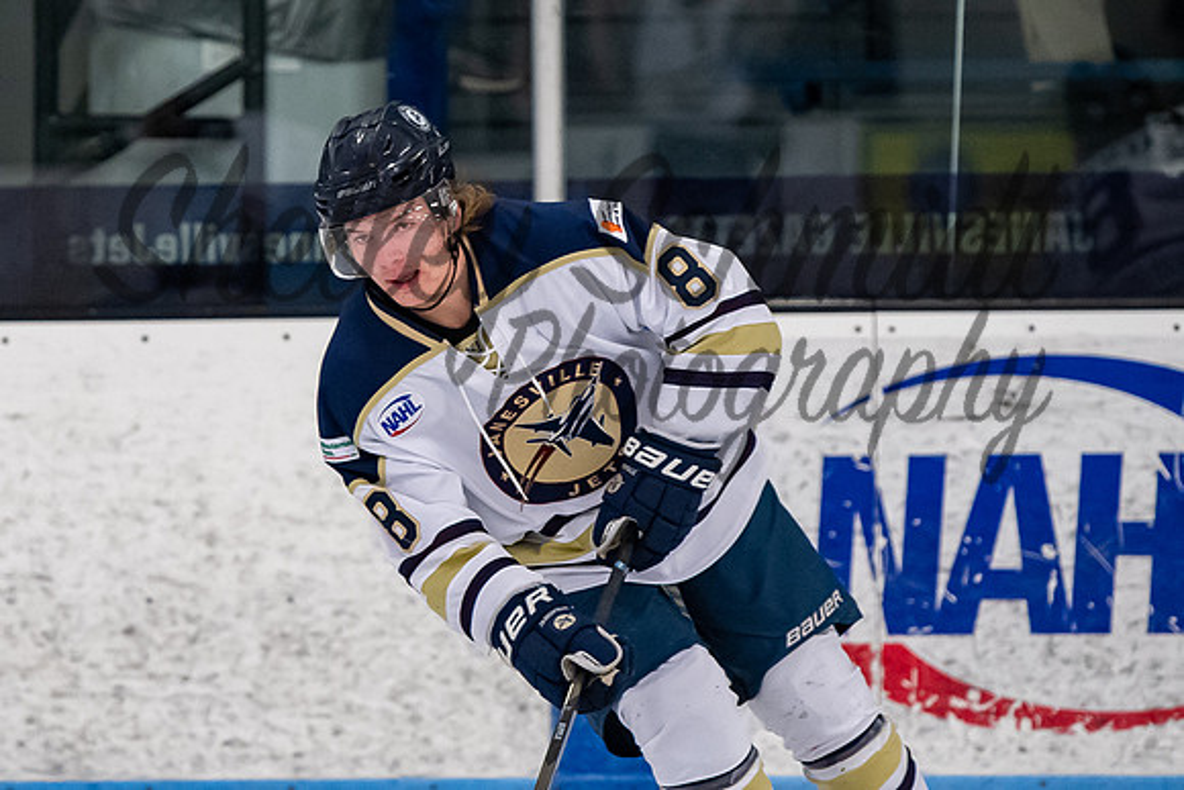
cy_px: 256
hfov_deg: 4.6
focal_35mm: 449
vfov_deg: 3.1
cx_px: 402
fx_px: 14779
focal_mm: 180
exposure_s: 1/800
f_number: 3.2
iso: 2500
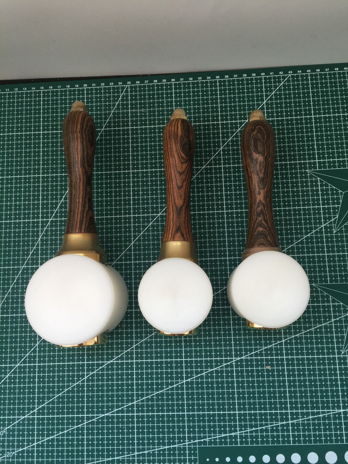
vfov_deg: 61.7
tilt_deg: -80.8
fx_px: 389
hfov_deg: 48.2
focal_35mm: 29
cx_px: 174
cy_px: 232
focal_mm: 4.15
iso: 64
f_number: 2.2
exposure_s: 1/33
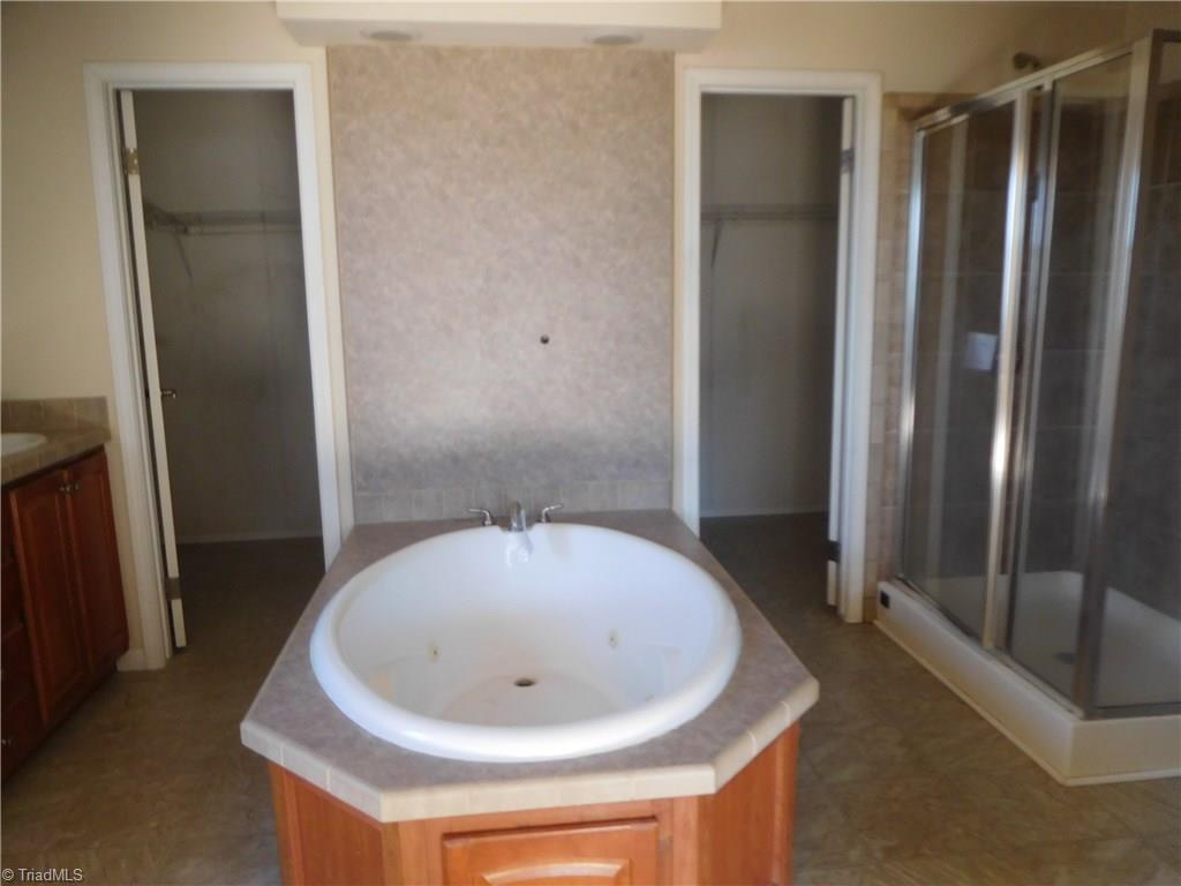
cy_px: 443
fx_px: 853
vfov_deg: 54.9
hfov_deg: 69.4
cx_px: 590
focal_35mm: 25
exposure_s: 1/30
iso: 280
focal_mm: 4.5
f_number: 3.4
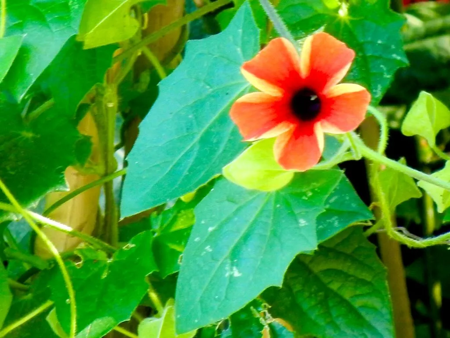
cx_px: 225
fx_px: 3902
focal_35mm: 300
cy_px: 169
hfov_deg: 6.6
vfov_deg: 5.0
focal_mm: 54
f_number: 5.6
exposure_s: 1/27.2
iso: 400
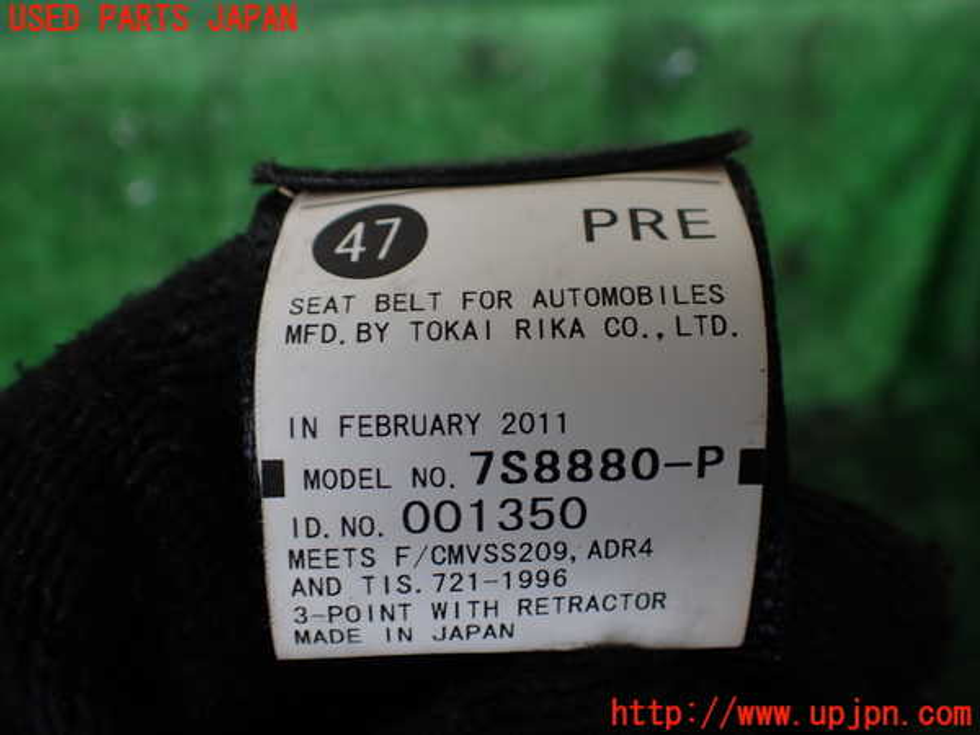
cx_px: 490
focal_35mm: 30
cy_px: 368
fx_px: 849
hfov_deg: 60.0
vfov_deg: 46.8
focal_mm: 5.4
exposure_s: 1/125
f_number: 2.3
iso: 100
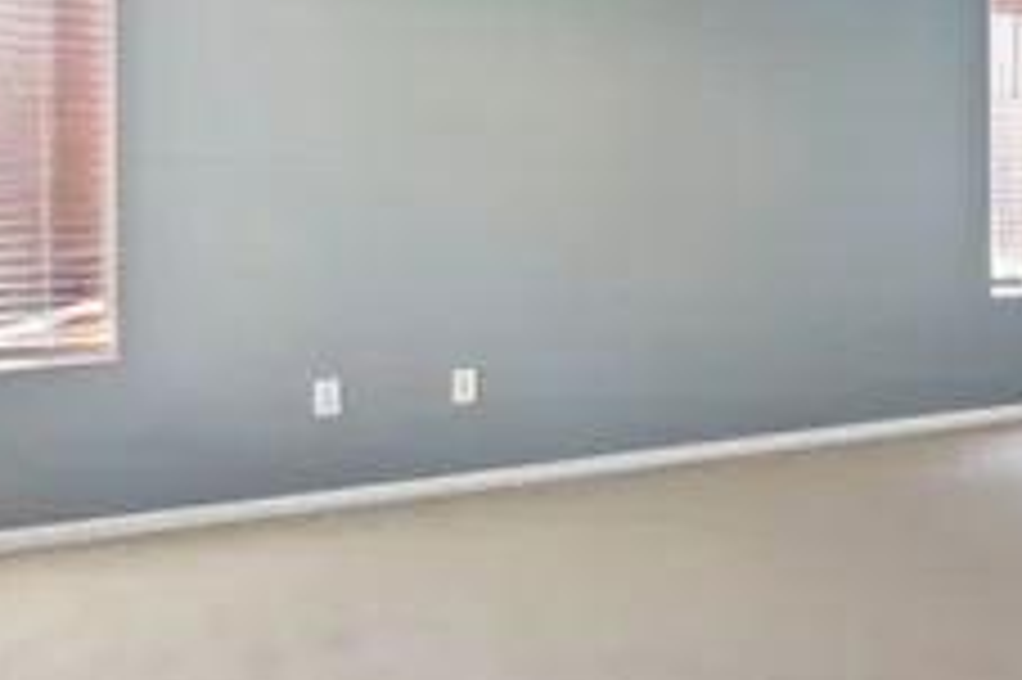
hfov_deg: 29.6
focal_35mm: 52
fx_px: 1475
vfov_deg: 25.6
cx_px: 1373
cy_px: 171
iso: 500
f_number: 10
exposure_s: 1/13
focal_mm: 14
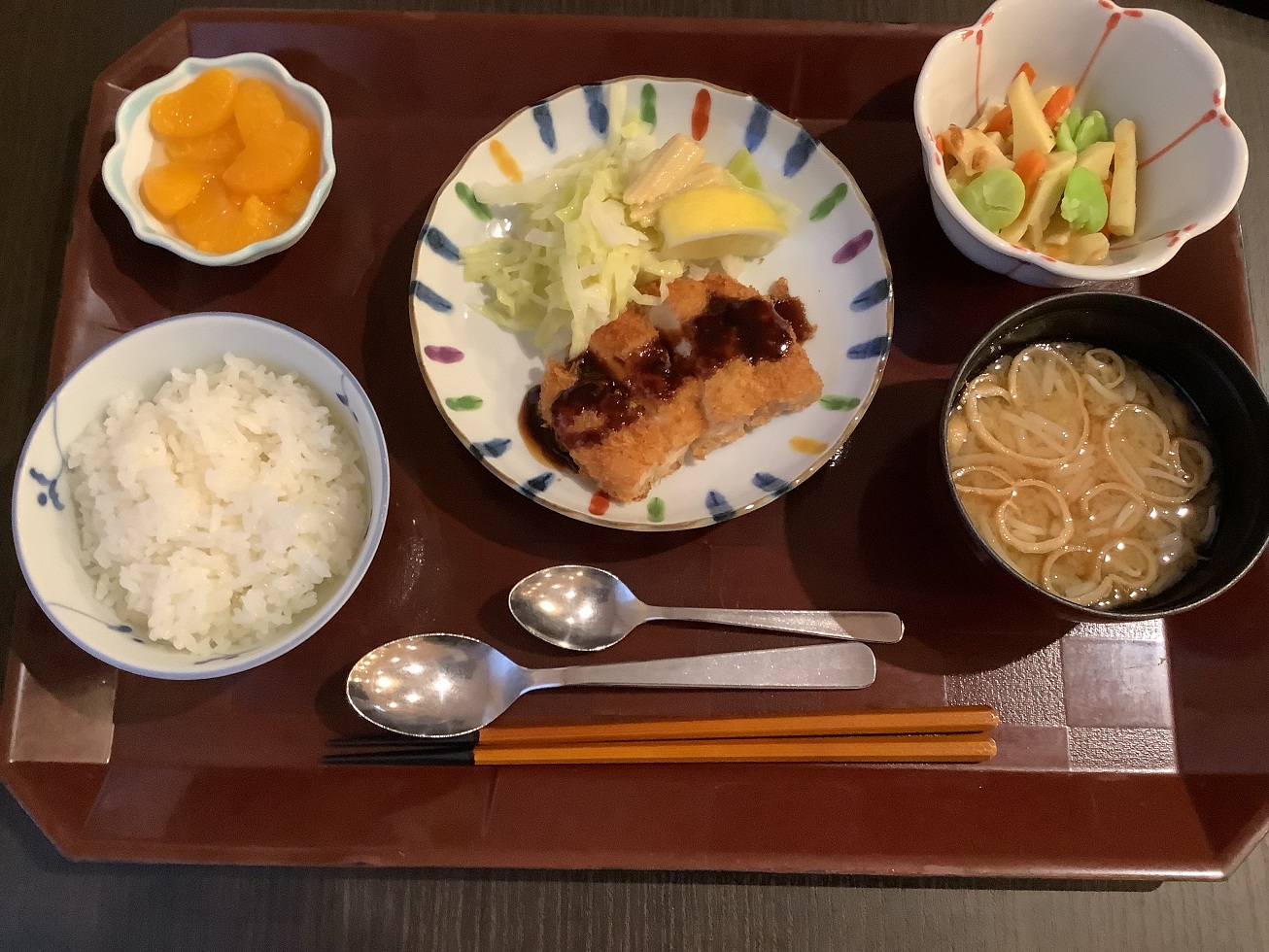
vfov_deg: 45.5
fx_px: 1137
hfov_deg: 58.3
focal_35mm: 31
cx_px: 634
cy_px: 476
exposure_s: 1/33
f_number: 2.4
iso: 320
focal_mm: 3.3
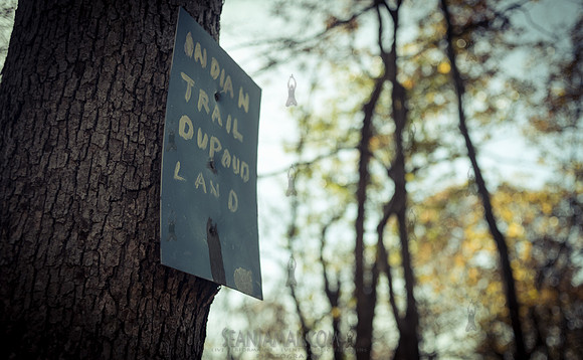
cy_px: 208
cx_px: 311
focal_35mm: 38
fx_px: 606
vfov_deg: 33.0
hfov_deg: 51.4
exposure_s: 1/1600
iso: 500
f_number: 3.2
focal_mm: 35
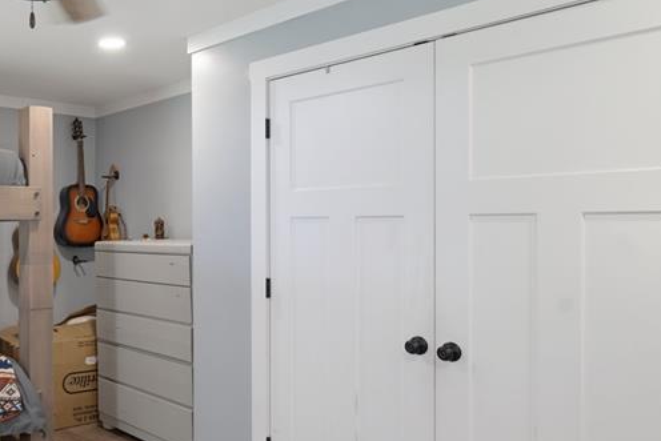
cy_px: 241
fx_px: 606
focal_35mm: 33
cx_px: 105
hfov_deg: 52.4
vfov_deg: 40.0
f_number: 6.3
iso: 200
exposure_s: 1/2
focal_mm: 16
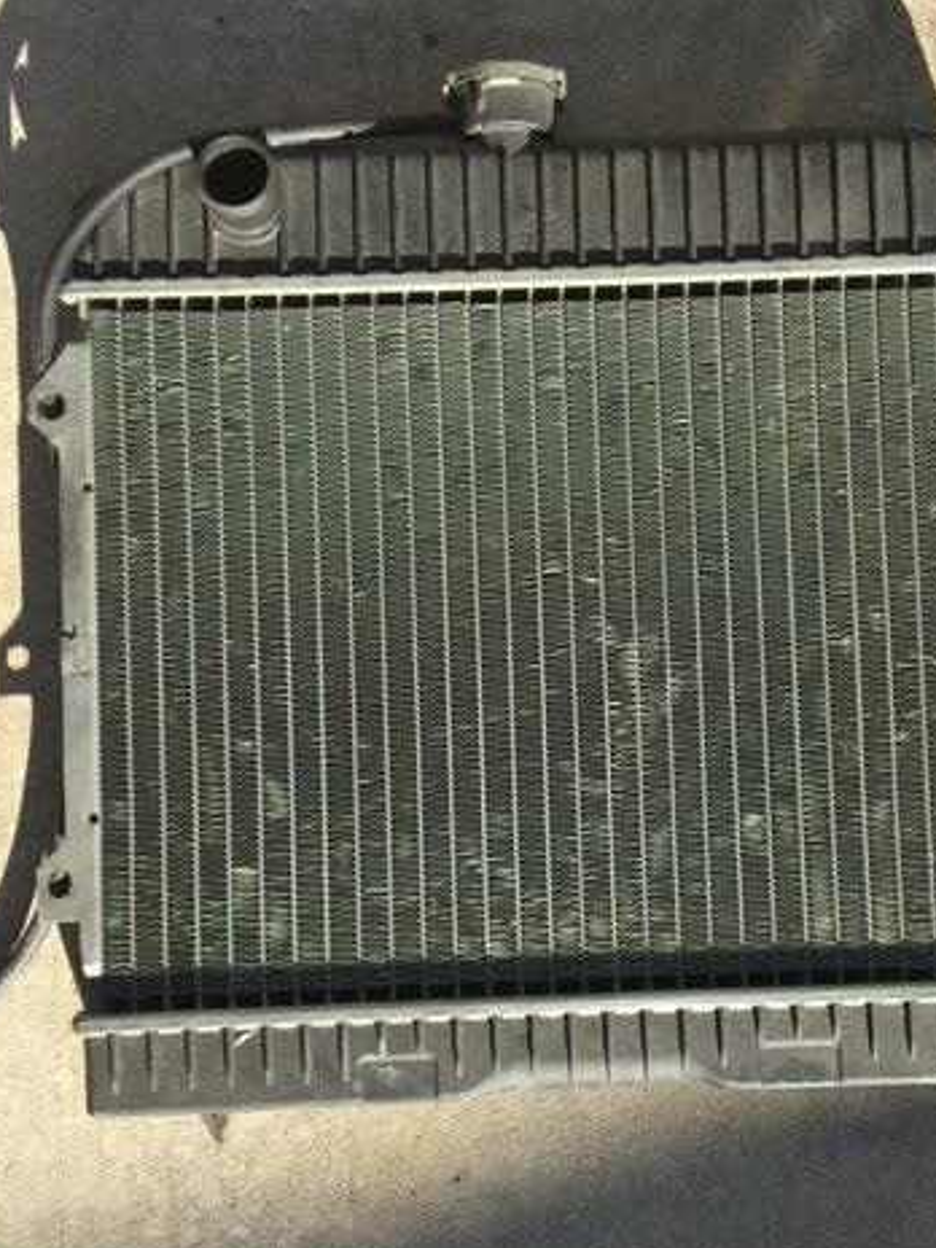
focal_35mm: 40
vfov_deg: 46.8
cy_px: 640
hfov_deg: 35.9
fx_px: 1442
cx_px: 524
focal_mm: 4.15
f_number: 2.2
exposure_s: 1/827
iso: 25
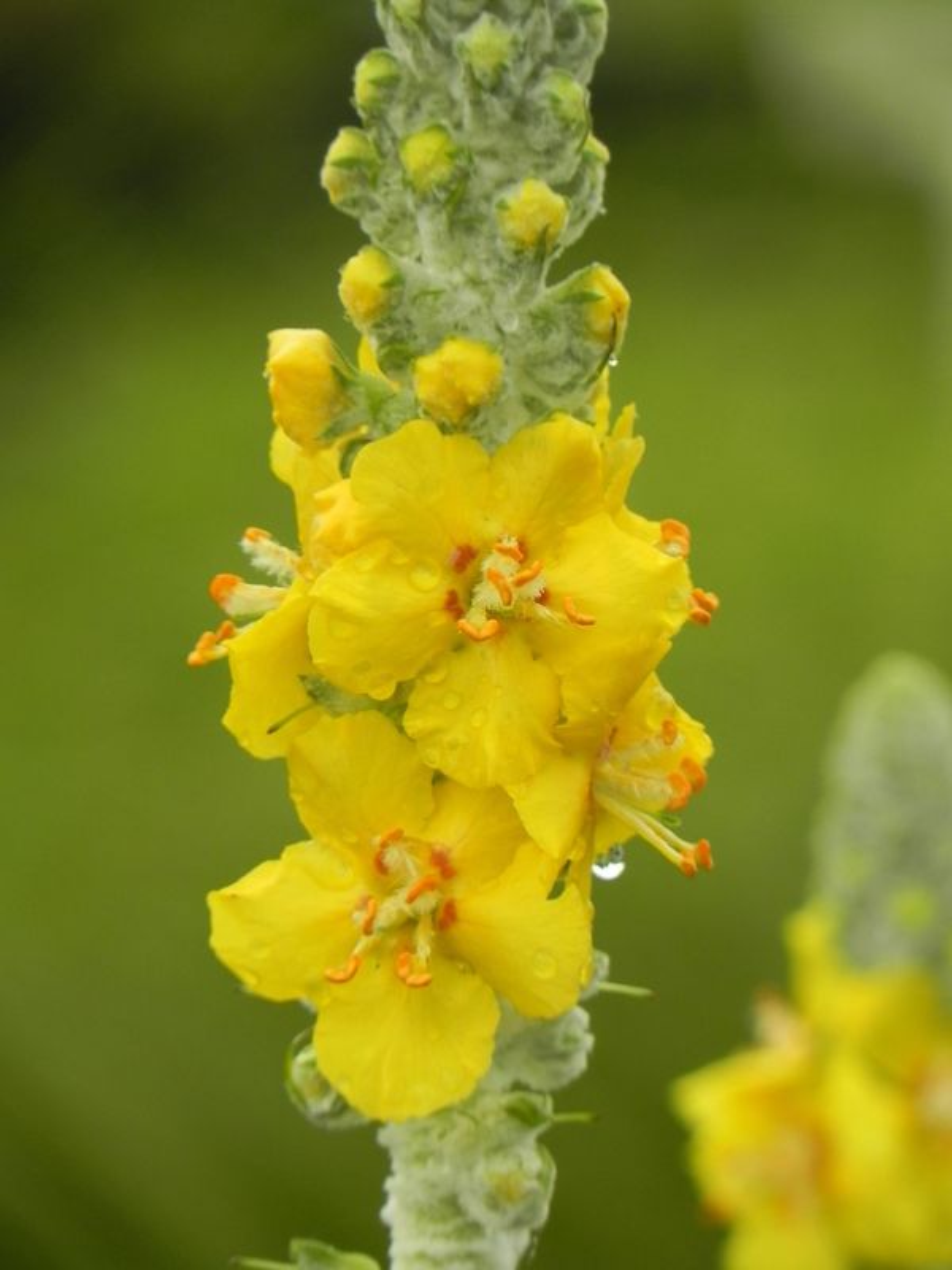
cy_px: 635
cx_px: 476
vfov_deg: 3.3
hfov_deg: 2.5
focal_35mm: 605
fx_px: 22185
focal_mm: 107.6
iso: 160
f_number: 5
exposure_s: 1/500
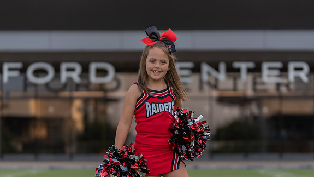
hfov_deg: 15.1
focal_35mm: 142
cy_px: 101
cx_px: 160
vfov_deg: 8.5
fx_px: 1182
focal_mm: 110
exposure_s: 1/320
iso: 160
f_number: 2.8
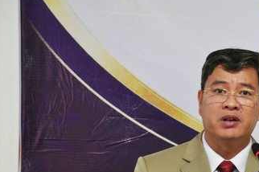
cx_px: 254
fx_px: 2400
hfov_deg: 6.2
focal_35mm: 334
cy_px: 136
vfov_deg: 4.1
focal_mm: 112
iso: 800
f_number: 7.1
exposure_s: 1/30
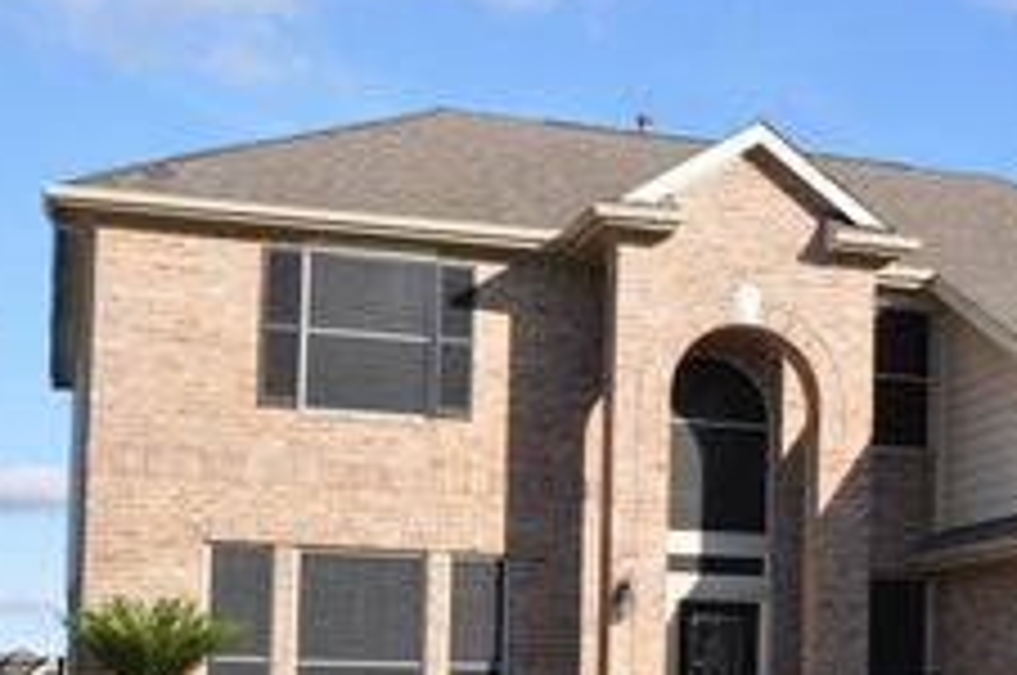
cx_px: 950
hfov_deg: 26.6
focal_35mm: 73
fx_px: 2059
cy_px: 616
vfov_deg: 18.3
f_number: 13
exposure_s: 1/160
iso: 200
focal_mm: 22
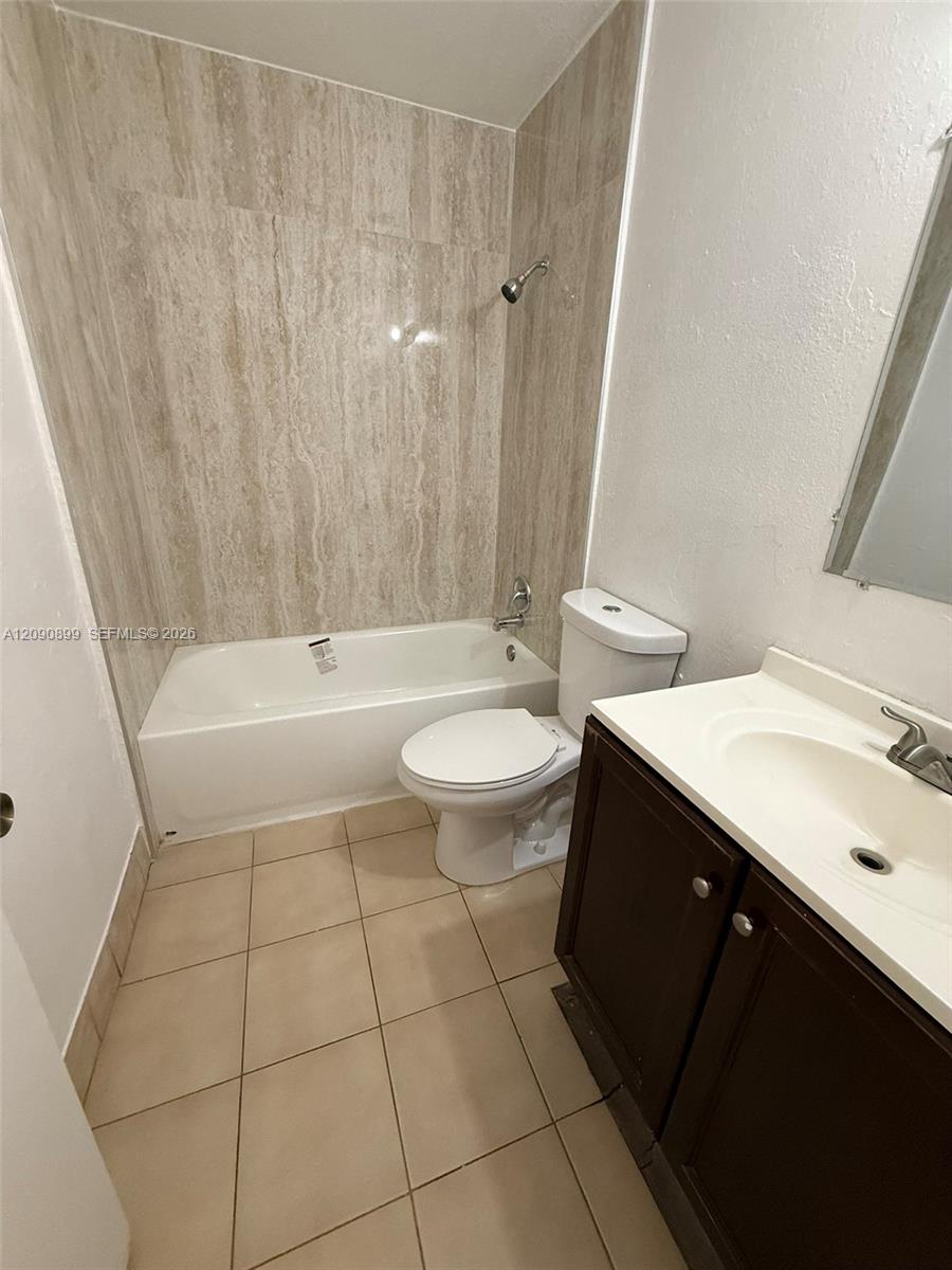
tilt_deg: -20.1
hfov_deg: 85.7
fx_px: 513
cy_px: 635
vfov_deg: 102.1
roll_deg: -2.8
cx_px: 476
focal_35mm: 14
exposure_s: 1/60
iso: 320
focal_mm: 2.22
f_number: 2.2
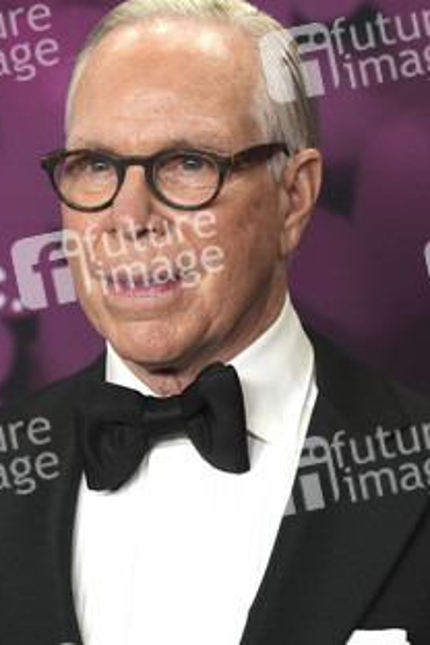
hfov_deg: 6.7
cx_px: 179
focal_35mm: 205
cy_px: 364
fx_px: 3673
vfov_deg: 10.0
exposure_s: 1/400
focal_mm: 160
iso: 2500
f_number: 5
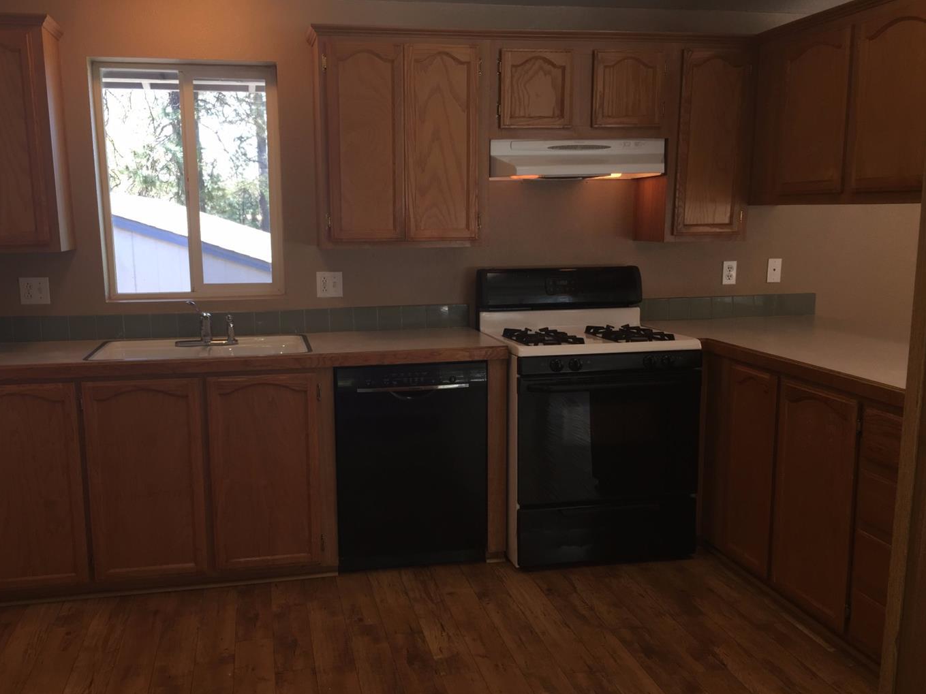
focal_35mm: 32
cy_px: 371
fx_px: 856
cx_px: 418
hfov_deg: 56.7
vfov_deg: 44.1
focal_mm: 4.15
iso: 32
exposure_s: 1/30
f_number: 2.2
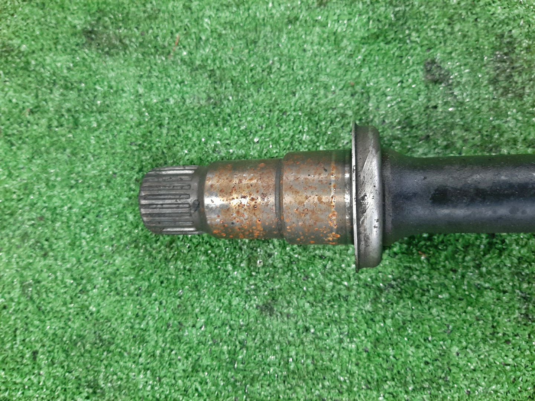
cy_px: 200
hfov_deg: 67.3
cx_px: 268
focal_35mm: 26
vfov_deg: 53.1
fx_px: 402
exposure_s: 1/25
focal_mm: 3.93
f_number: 1.7
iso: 180
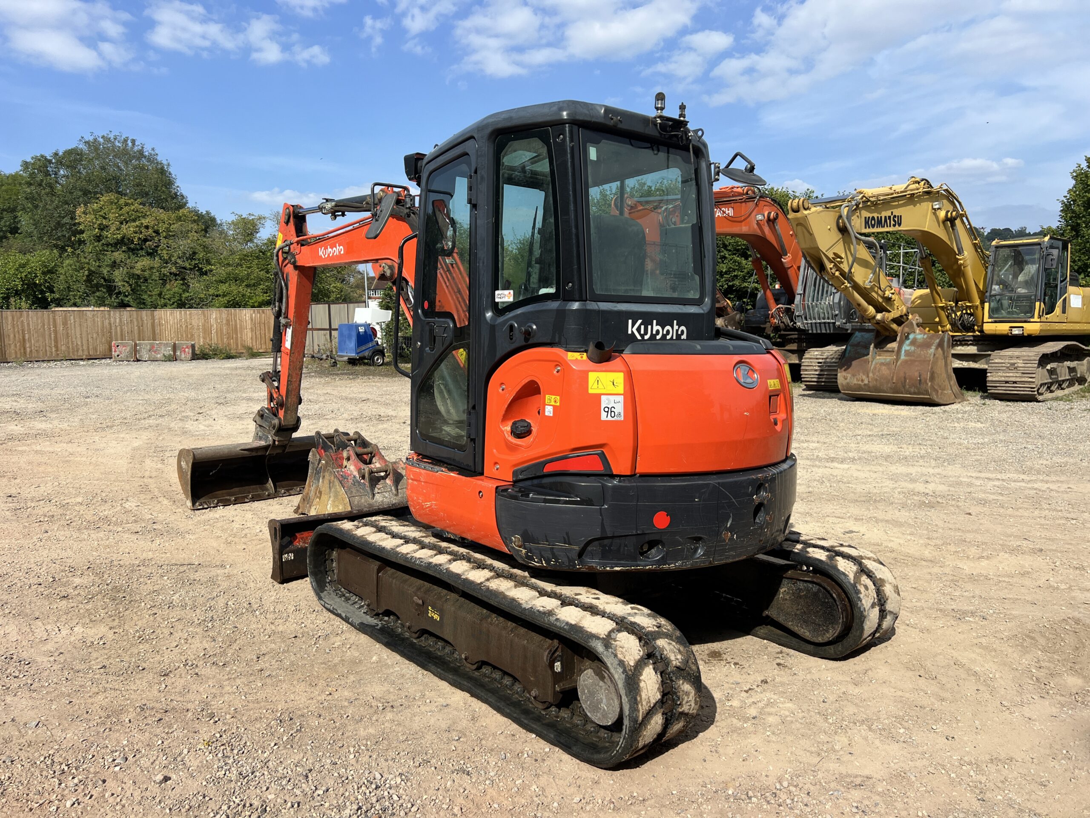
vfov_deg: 53.1
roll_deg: +1.6
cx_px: 545
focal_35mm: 26
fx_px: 819
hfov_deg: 67.3
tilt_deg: -4.7
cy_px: 409
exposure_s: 1/3831
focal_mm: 5.7
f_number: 1.5
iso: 50
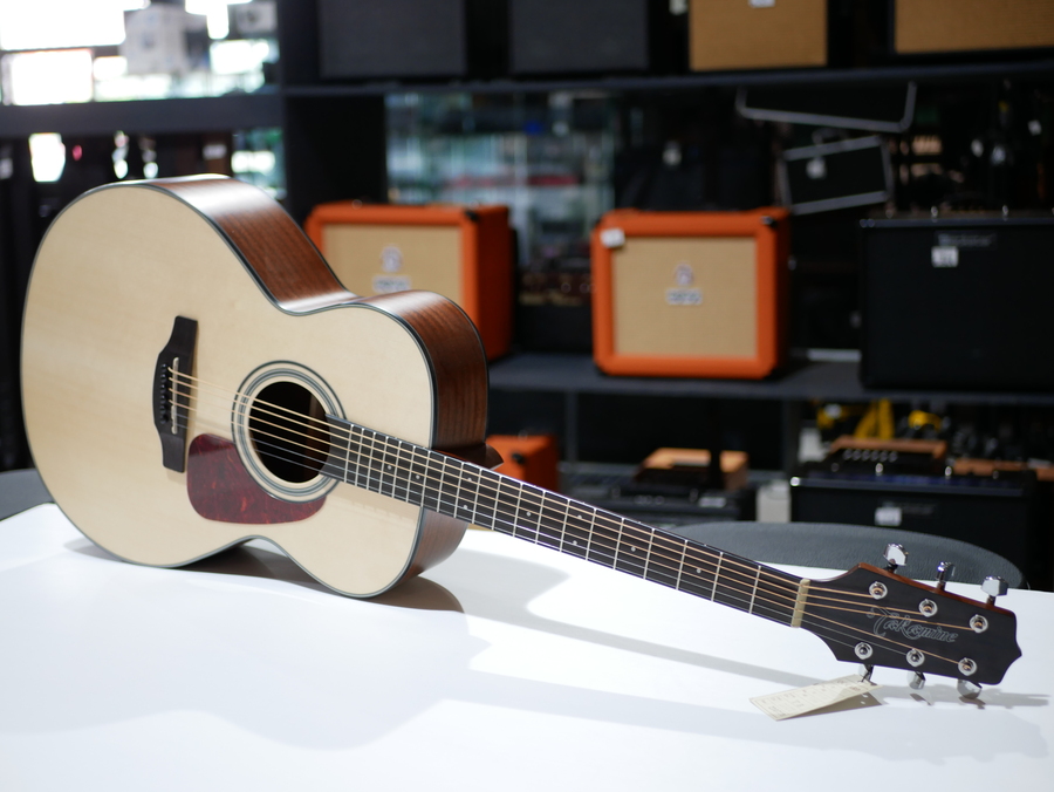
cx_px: 527
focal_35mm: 50
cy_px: 396
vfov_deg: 29.1
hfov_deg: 38.2
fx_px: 1523
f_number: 1.7
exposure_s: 1/60
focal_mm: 25
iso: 320
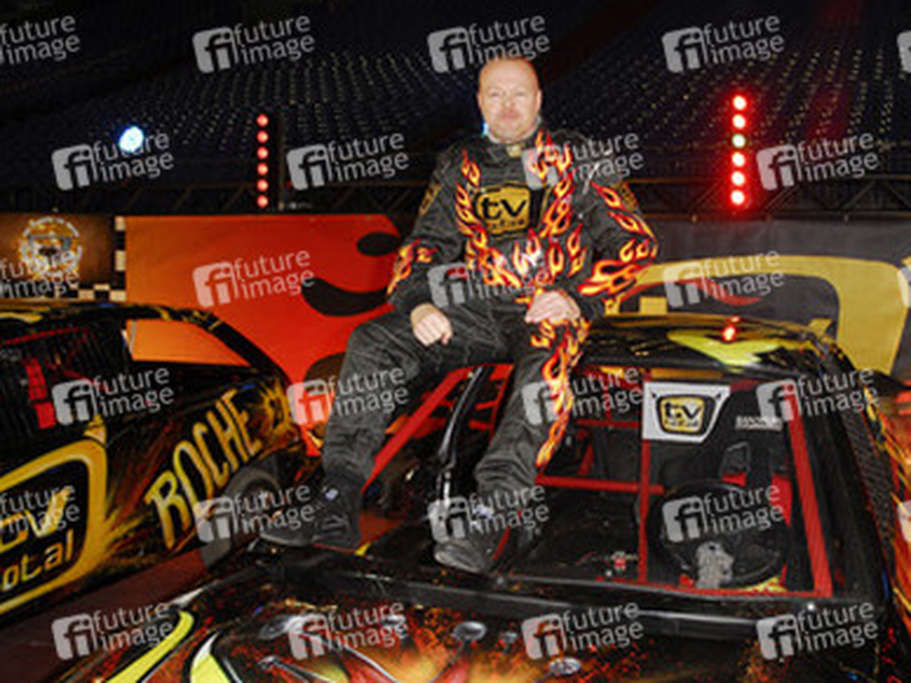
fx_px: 1053
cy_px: 338
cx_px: 517
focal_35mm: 40
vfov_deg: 36.0
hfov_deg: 46.7
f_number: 5
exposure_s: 1/60
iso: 200
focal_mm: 24
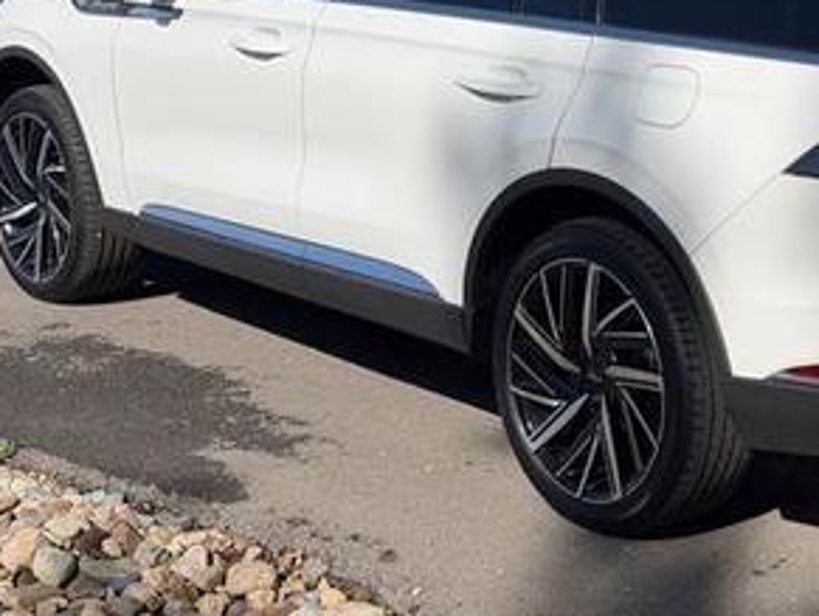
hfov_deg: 23.1
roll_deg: +2.1
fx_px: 1966
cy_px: 110
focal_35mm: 83
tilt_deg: -6.2
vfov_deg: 17.6
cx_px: 675
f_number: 1.78
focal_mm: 6.76
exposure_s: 1/7143
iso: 64
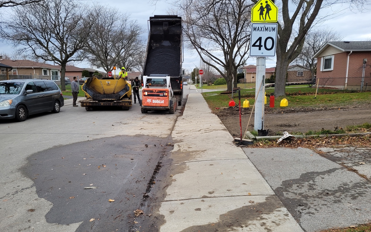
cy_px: 133
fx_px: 283
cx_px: 185
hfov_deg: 66.5
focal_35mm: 28
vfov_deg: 44.4
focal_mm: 5.4
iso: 40
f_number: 1.8
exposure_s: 1/215
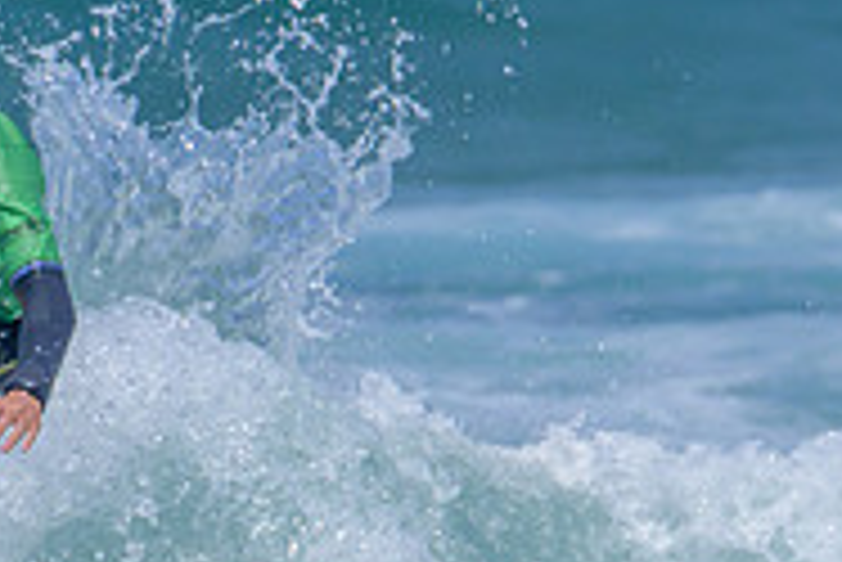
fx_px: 58797
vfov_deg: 0.5
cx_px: 503
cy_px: 871
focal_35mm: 2512
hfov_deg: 0.8
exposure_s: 1/2000
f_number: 11
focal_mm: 600
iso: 560
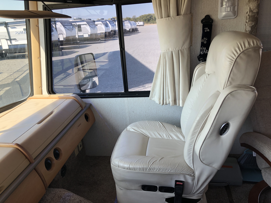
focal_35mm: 28
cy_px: 102
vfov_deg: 49.7
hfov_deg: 63.4
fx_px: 219
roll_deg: +4.0
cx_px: 136
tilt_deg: -20.8
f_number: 1.8
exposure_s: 1/252
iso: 25
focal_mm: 3.99
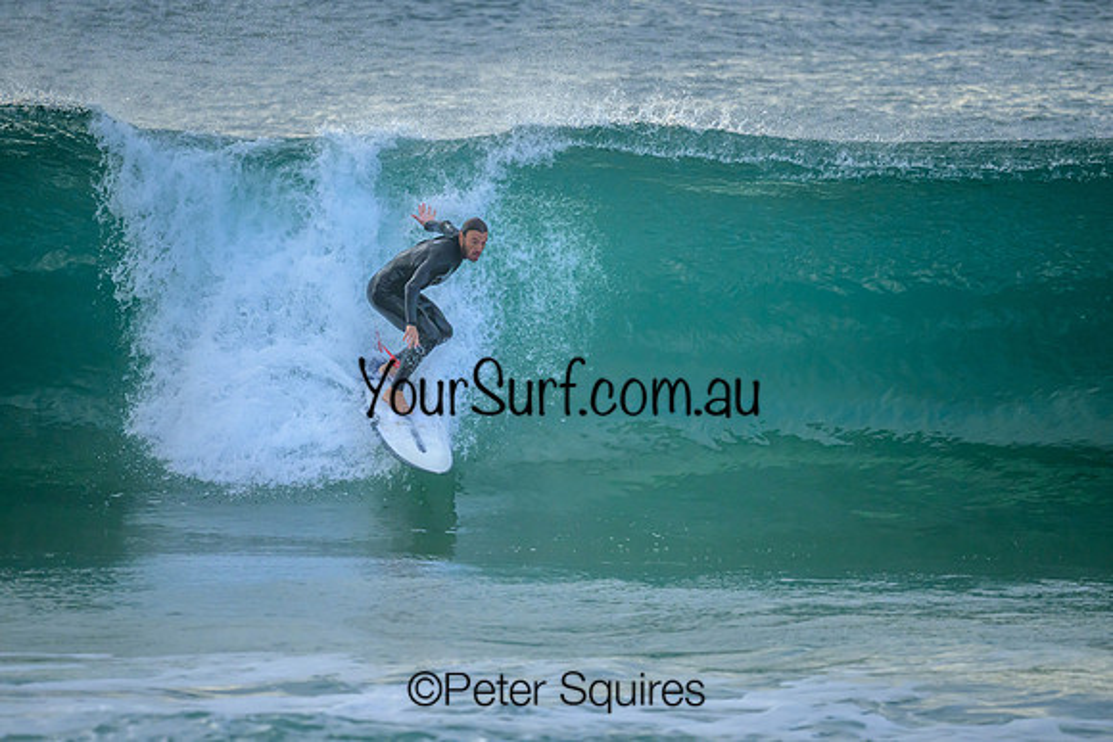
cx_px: 556
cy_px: 371
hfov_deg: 2.6
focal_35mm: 800
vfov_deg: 1.7
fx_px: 24738
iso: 2800
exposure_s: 1/2500
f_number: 6.3
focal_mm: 800
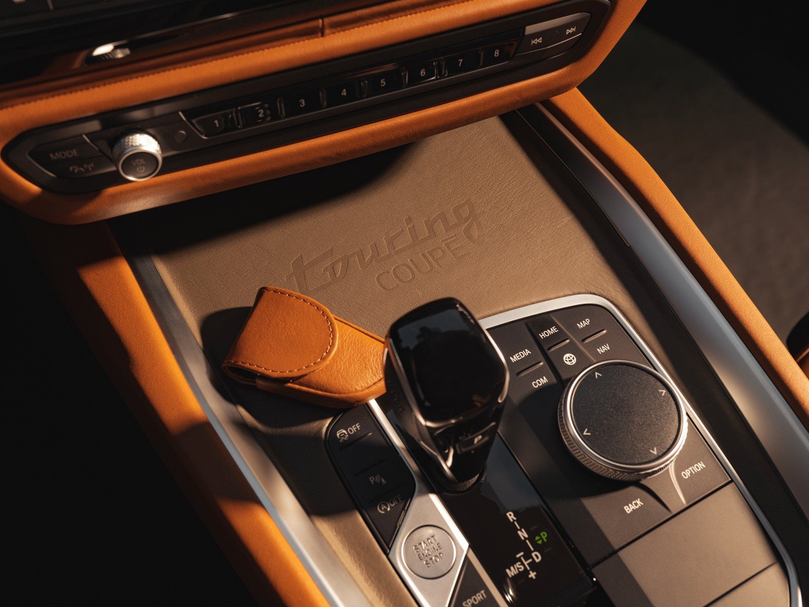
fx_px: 841
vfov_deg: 39.7
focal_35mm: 36
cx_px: 404
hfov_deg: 51.4
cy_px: 304
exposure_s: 1/80
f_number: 9
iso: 1000
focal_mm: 45
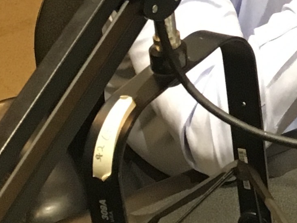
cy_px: -226
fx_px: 1382
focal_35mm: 161
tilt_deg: -16.9
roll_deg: -2.3
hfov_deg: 11.0
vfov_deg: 8.7
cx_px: 614
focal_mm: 4.15
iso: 200
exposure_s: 1/24
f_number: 2.2
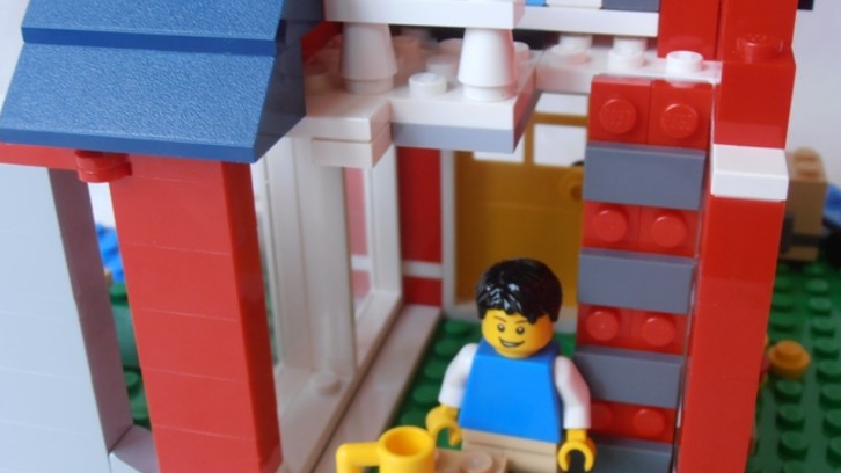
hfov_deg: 41.3
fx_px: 1115
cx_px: 463
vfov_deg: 23.9
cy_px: 244
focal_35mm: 50
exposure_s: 1/40
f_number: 3.9
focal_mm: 6.61
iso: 80
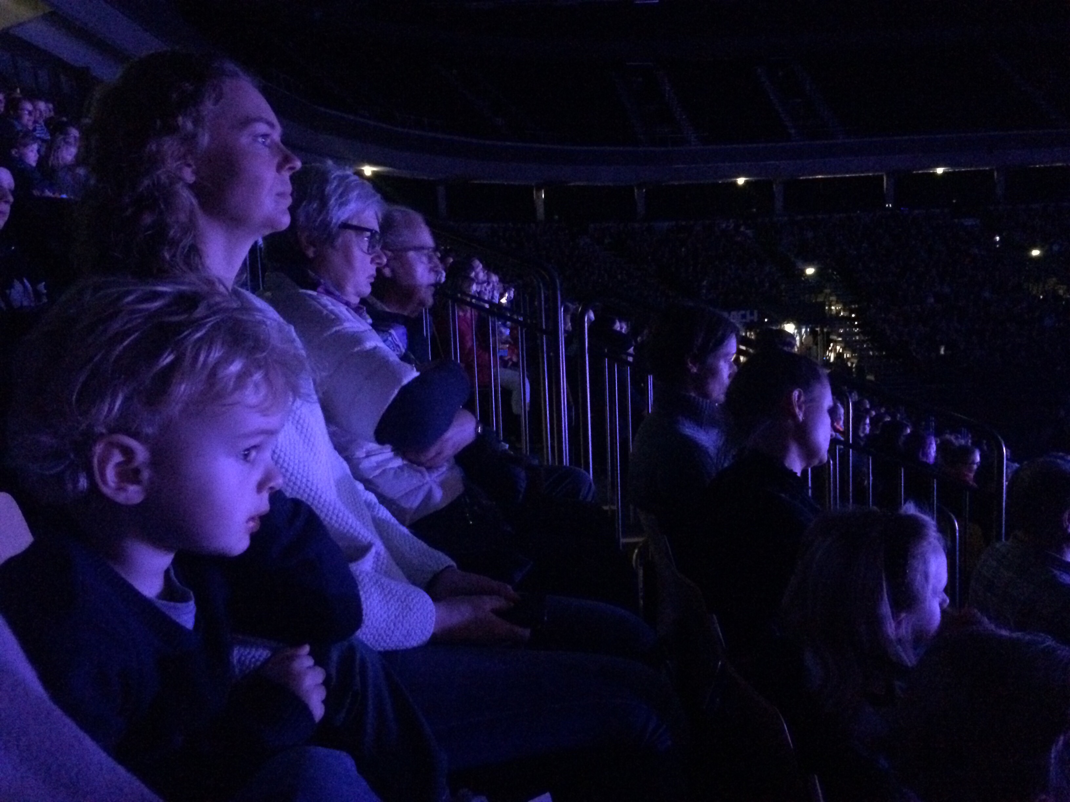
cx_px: 535
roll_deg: +2.3
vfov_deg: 48.2
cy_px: 401
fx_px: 896
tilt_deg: -8.1
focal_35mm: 29
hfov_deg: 61.7
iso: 2000
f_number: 2.2
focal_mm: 4.15
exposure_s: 1/17
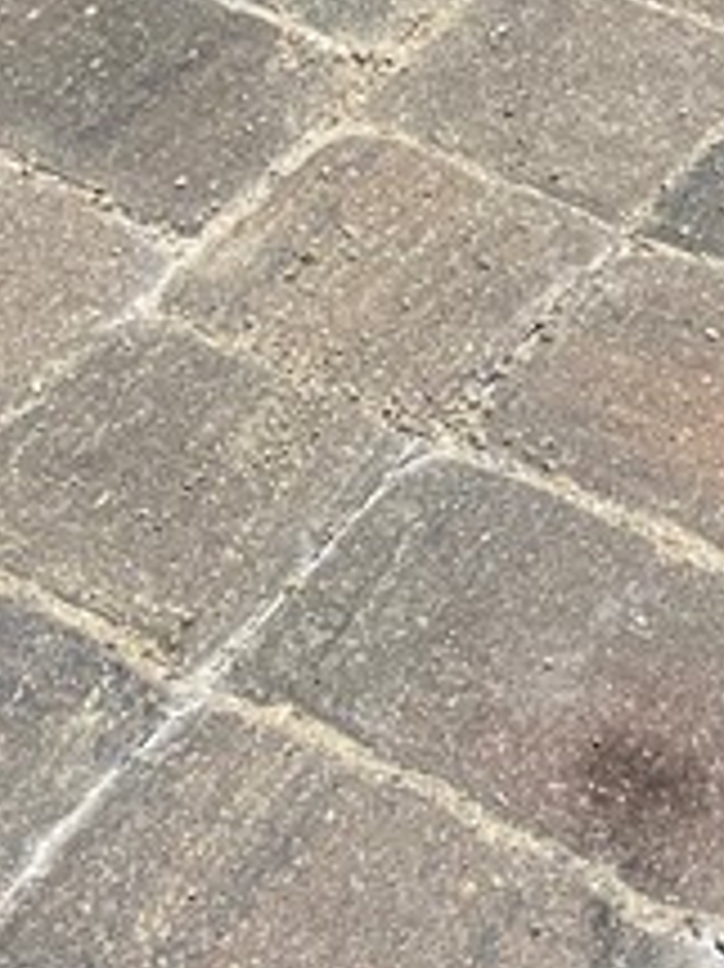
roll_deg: +2.4
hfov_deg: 11.9
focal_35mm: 124
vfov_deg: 15.0
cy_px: -387
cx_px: 427
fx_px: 3461
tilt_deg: -31.8
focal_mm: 5.7
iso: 50
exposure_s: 1/5882
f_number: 1.5
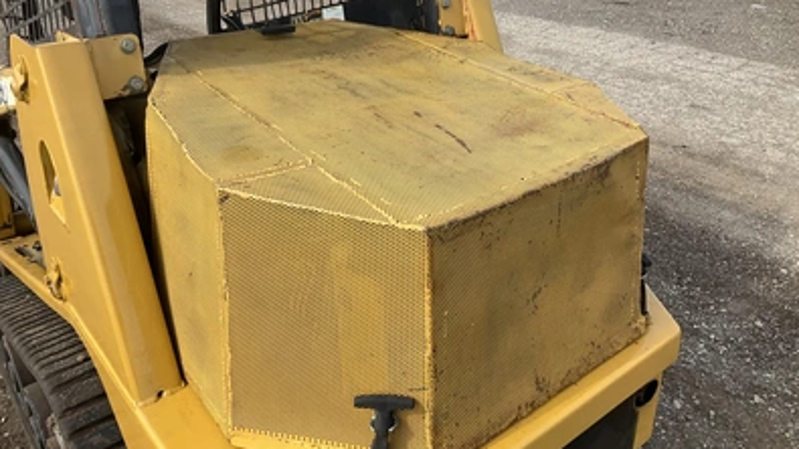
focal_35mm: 32
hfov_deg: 61.0
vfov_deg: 36.3
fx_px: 678
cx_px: 403
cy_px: 152
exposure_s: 1/997
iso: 25
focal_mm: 3
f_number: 1.8
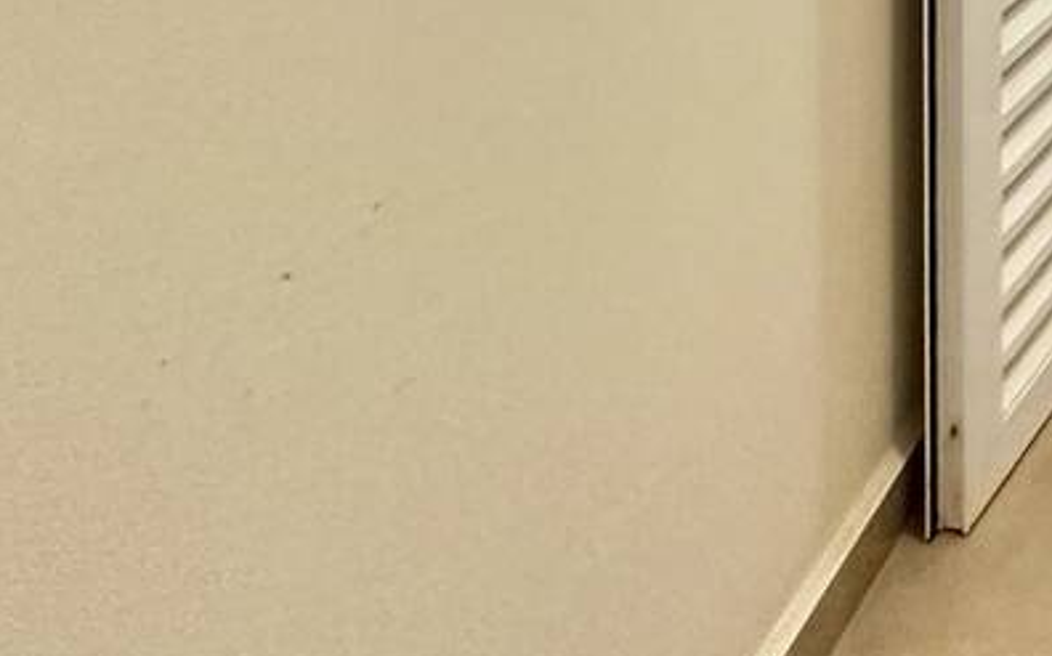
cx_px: 1607
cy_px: -653
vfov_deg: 17.3
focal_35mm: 54
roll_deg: -1.0
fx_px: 1547
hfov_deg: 26.3
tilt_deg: -0.5
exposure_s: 1/60
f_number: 2.2
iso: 320
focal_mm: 2.22
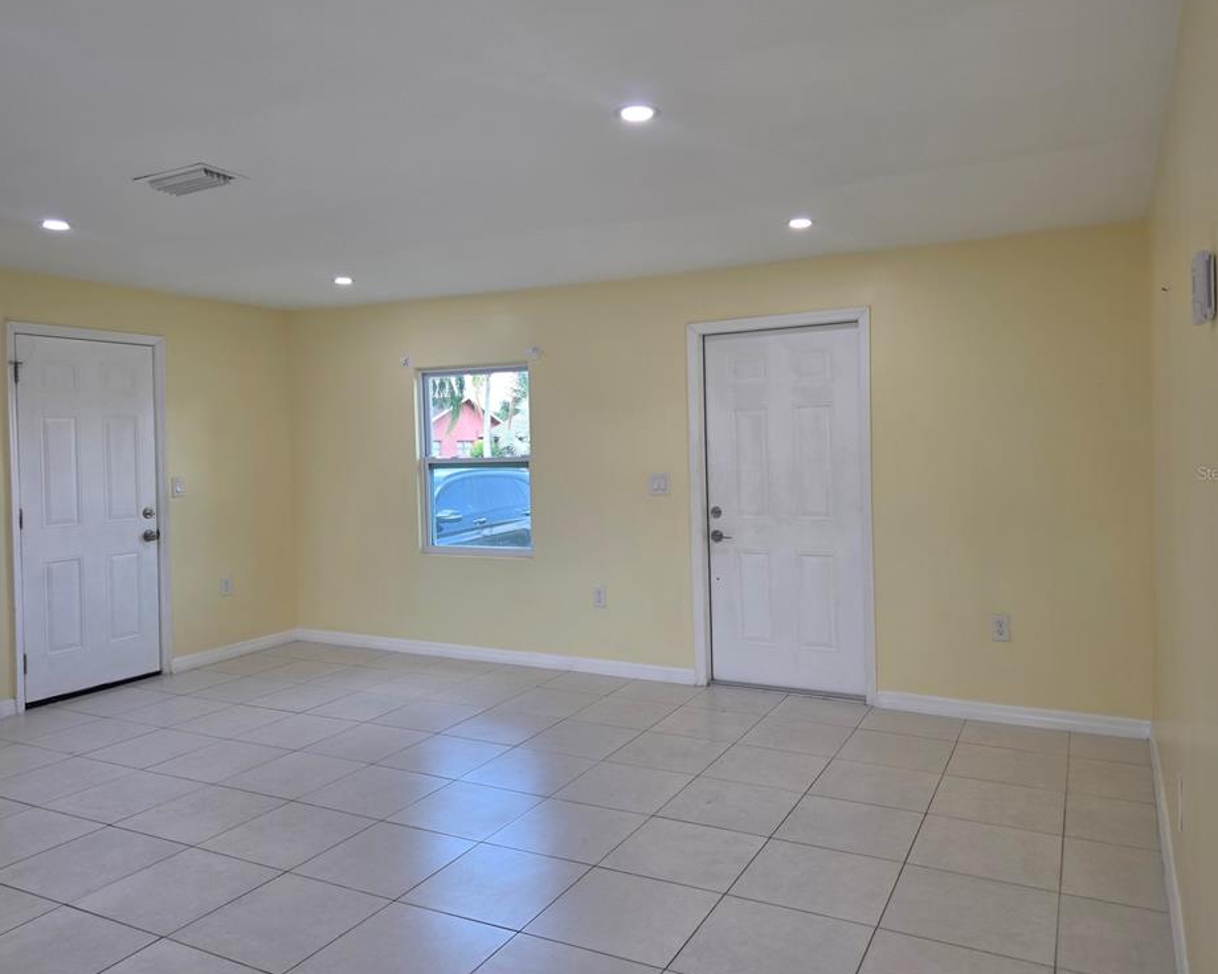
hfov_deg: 68.1
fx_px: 901
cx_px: 600
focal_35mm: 25
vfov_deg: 56.8
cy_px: 472
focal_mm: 6.3
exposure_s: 1/120
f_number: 1.7
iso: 64
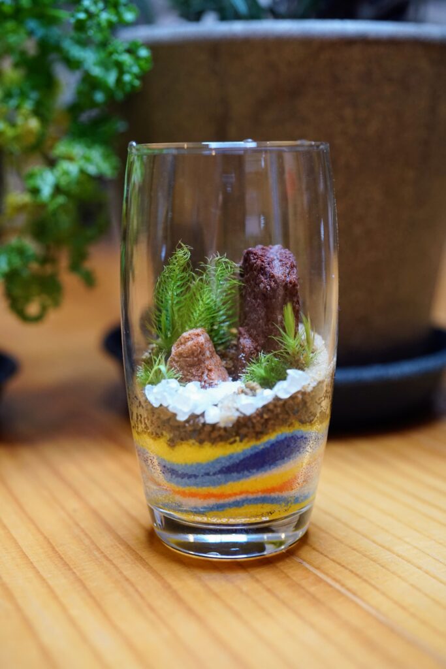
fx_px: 929
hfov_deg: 27.0
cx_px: 223
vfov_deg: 39.6
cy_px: 334
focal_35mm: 50
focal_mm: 50
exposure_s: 1/60
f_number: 4
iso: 1600
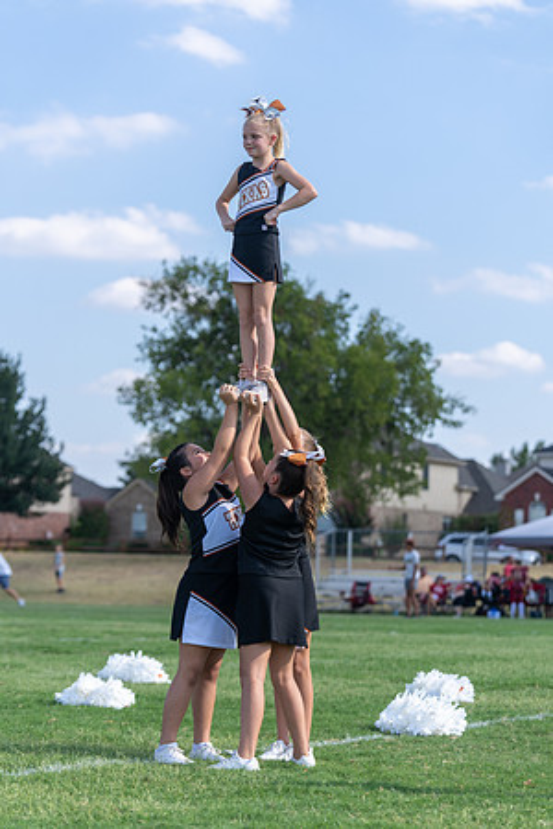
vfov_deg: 20.6
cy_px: 414
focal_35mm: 99
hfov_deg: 13.8
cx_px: 276
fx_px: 2281
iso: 125
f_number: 3.5
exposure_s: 1/1250
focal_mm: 99
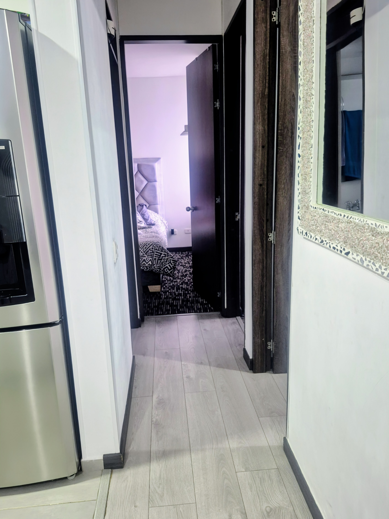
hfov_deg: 58.9
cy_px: 260
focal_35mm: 23
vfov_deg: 73.9
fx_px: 345
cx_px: 194
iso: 320
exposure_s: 1/30
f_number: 1.8
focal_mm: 5.4
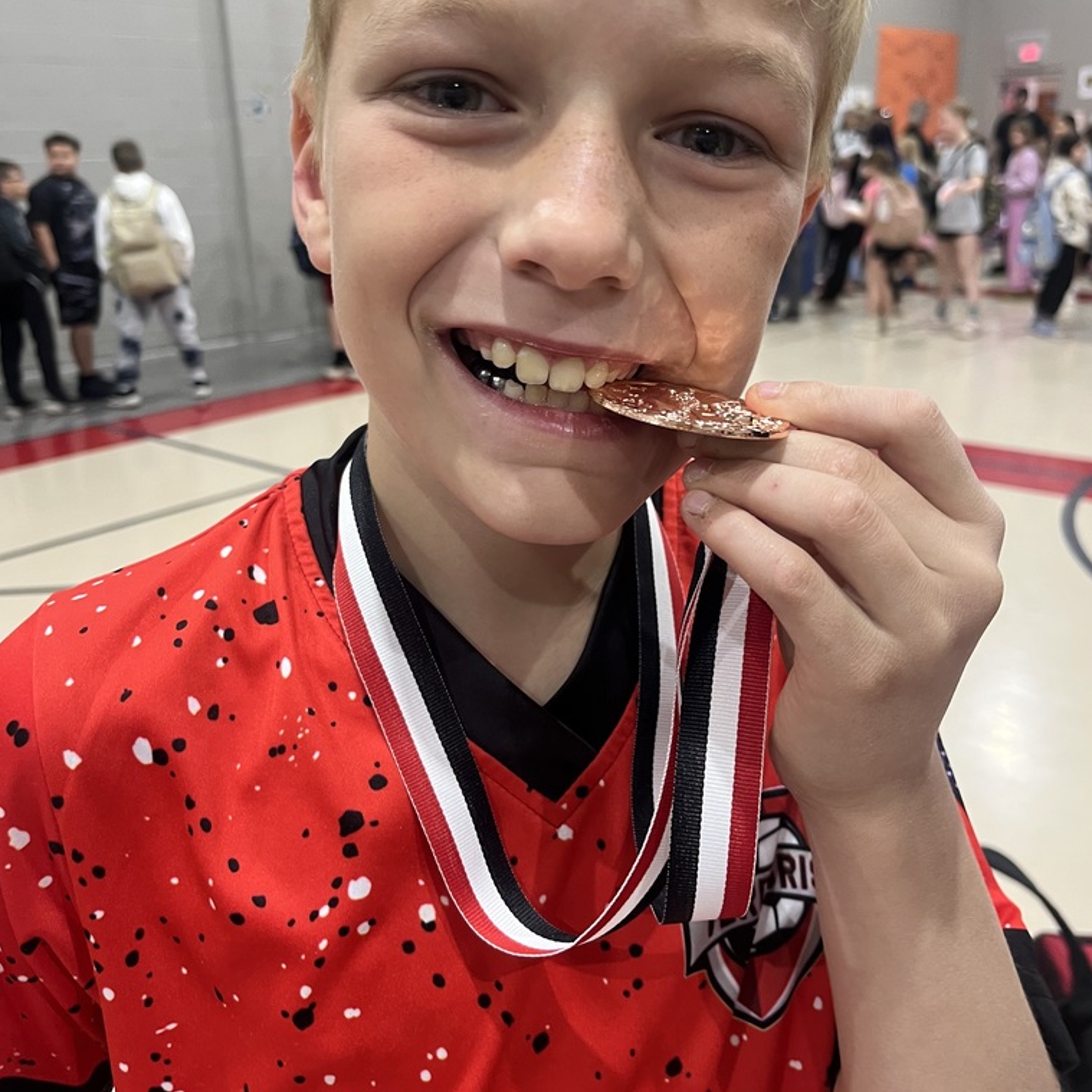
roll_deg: +3.7
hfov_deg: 52.5
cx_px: 548
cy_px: 485
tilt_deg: -17.4
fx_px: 1106
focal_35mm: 31
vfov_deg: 52.4
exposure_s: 1/65
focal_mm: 5.1
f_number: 1.6
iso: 125
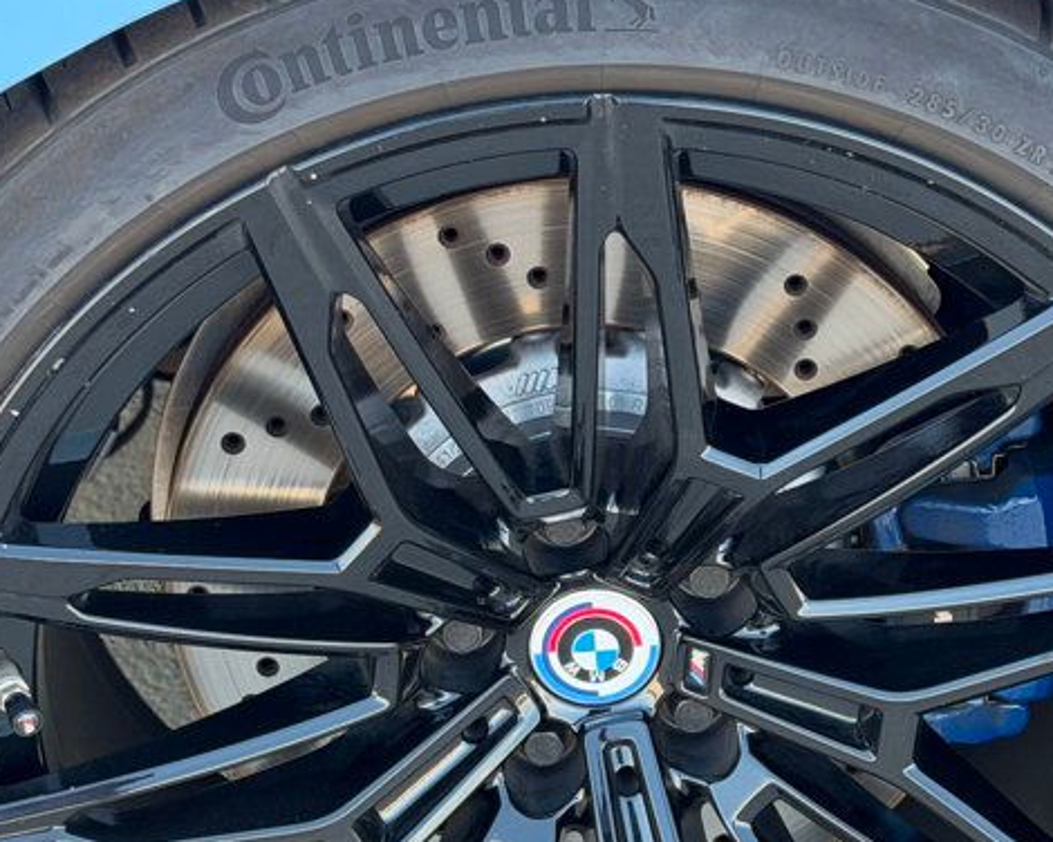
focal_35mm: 102
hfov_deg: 18.8
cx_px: 598
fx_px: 3179
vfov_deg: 15.0
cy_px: 683
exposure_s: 1/239
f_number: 1.78
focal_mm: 6.76
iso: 200
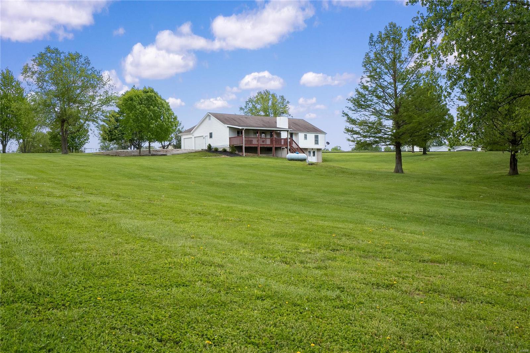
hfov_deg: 53.1
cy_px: 176
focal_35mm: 36
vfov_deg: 36.9
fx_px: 530
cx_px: 265
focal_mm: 18
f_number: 7.1
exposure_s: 1/500
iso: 400
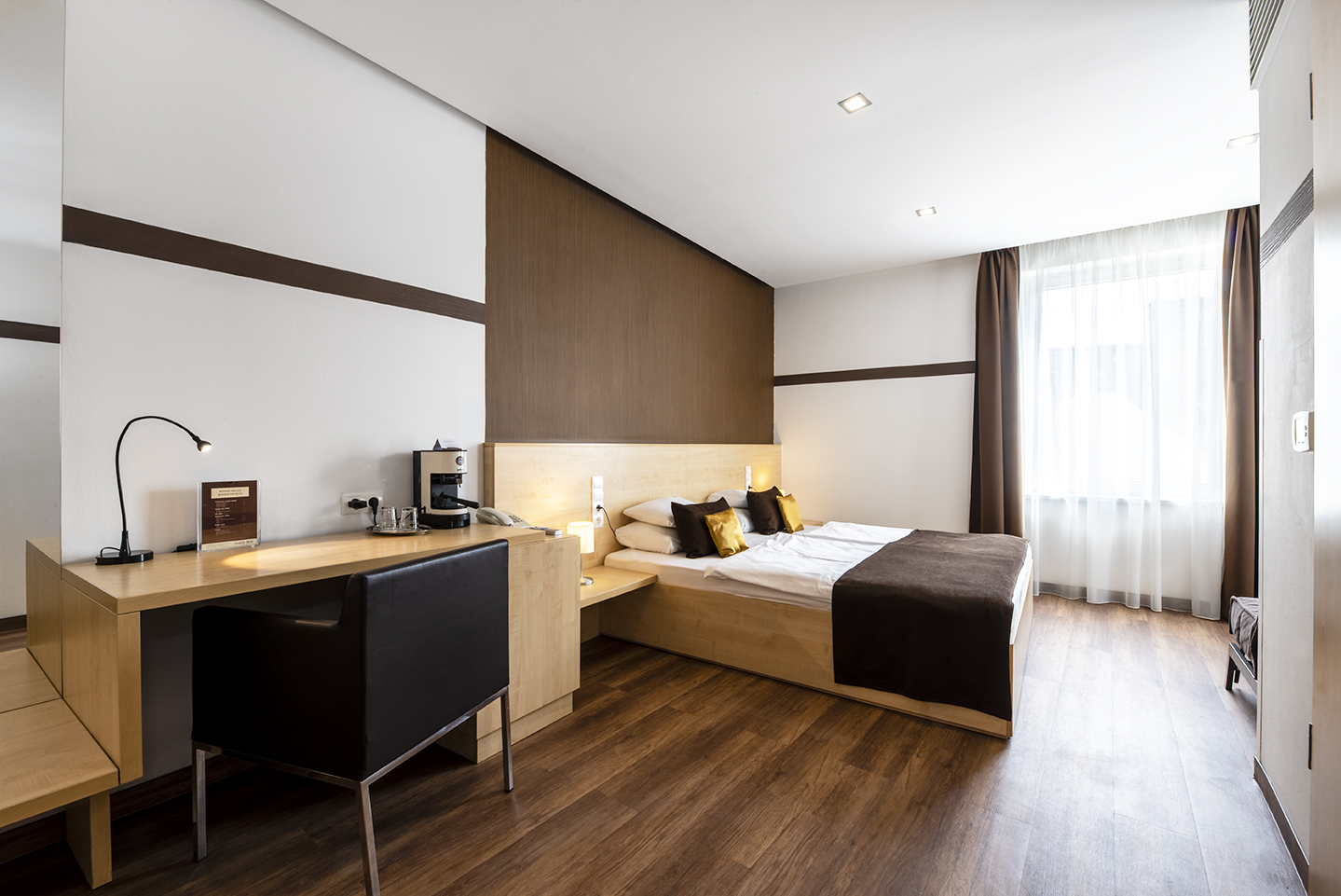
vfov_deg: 81.3
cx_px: 670
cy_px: 448
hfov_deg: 104.2
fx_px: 522
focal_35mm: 14
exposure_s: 1/4
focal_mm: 14
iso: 100
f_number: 22
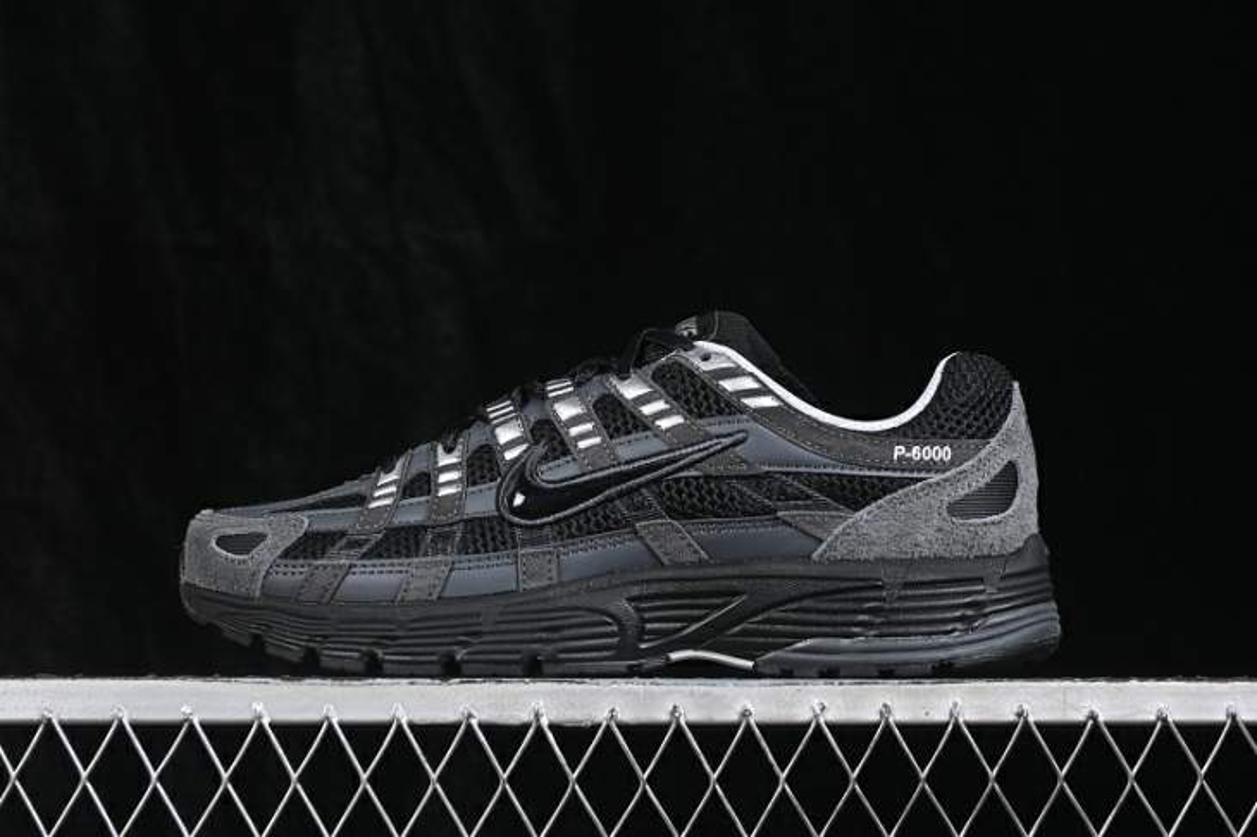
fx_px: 2617
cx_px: 628
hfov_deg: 27.0
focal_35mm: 75
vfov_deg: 18.2
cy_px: 418
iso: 160
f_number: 6.3
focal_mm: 50
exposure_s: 1/60
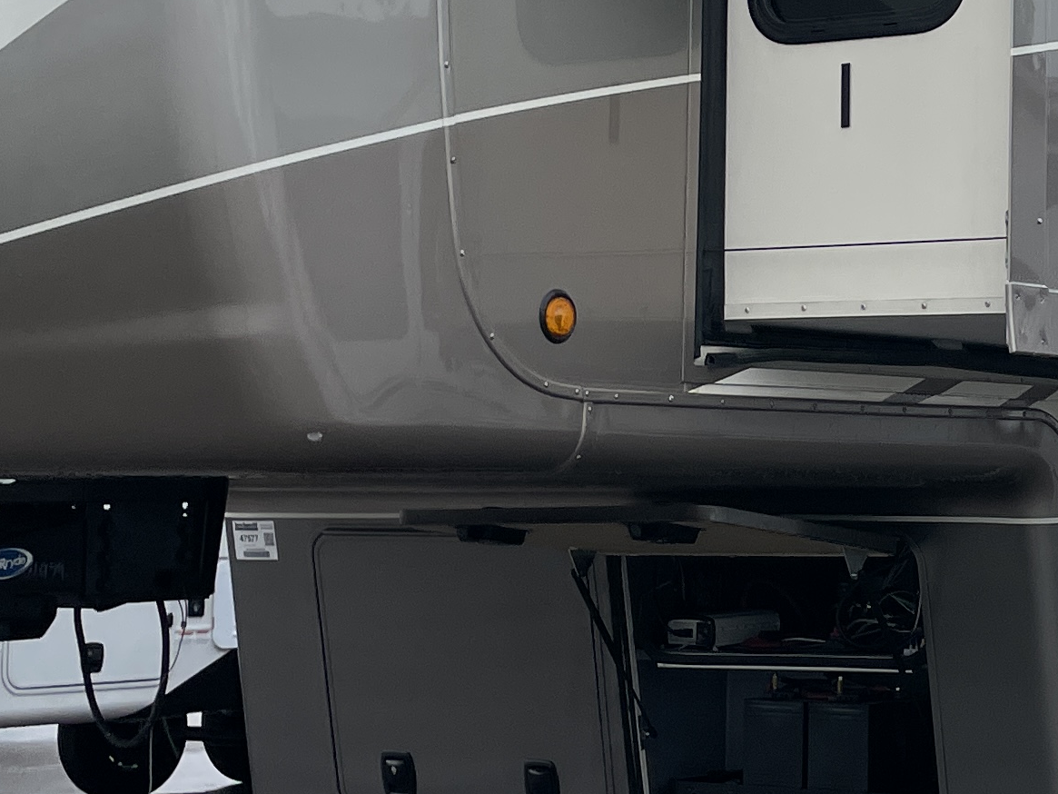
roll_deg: +0.7
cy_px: 273
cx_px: 1056
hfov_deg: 21.0
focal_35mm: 90
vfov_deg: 16.4
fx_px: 2751
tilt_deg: +9.7
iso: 32
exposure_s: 1/3401
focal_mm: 4.2
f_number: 1.6
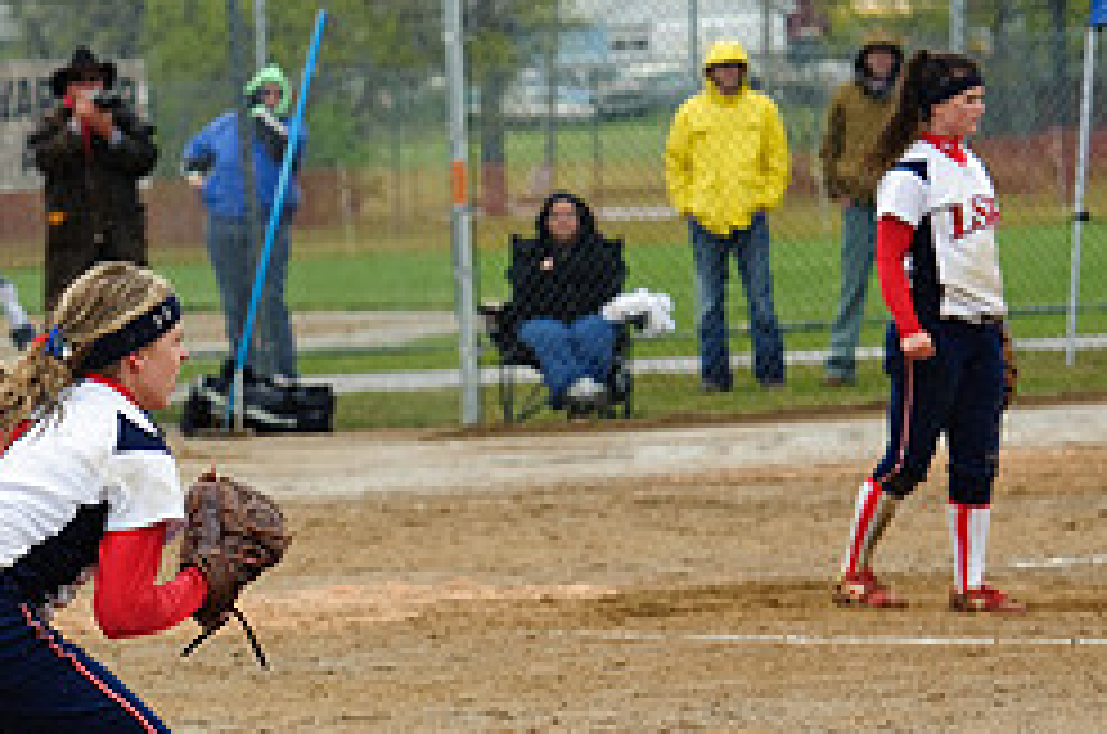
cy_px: 662
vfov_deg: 4.5
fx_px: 9422
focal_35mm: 307
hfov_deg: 6.7
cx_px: 140
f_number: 5.6
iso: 400
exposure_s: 1/1000
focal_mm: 130
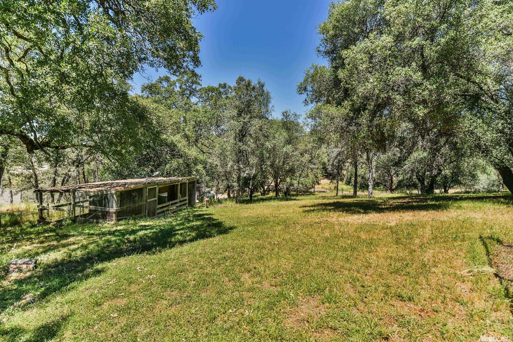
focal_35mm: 17
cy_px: 171
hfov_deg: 93.3
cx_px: 256
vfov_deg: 70.4
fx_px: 242
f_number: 7.1
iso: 200
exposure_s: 1/640
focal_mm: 17
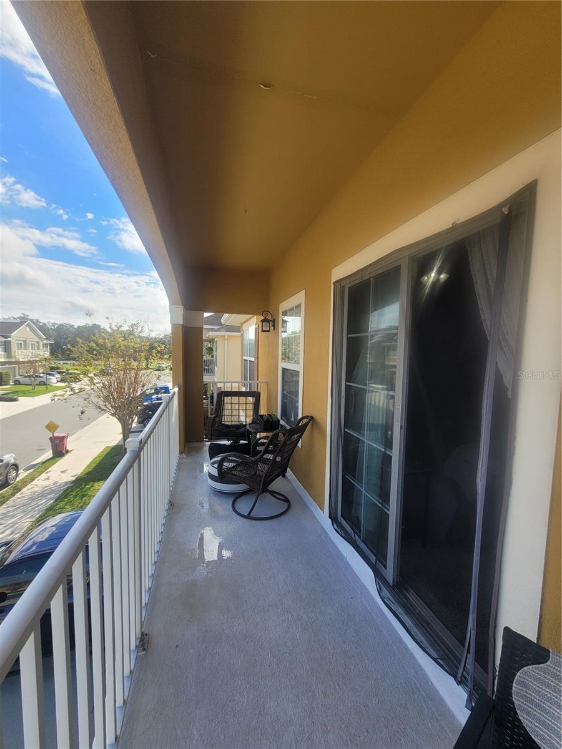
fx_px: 281
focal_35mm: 13
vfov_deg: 106.2
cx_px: 281
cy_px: 374
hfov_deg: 89.9
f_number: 2.2
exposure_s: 1/820
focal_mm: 2.2
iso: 50
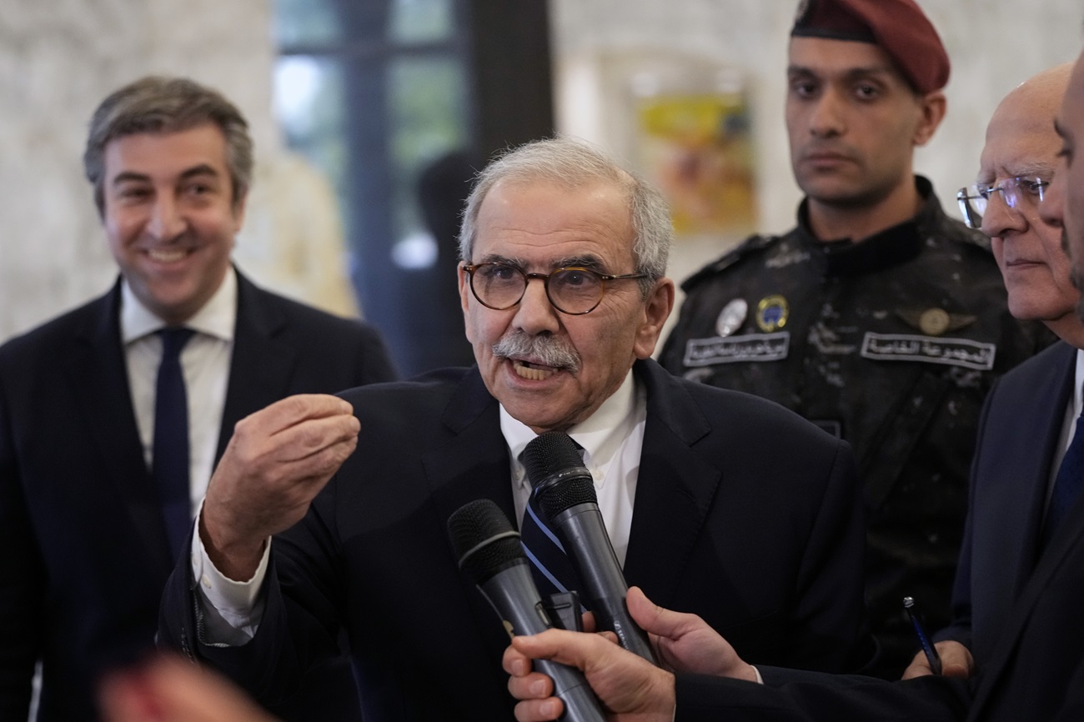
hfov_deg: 28.9
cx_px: 542
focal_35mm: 70
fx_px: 2107
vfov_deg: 19.4
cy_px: 361
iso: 3200
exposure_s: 1/250
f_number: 2.8
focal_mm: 70
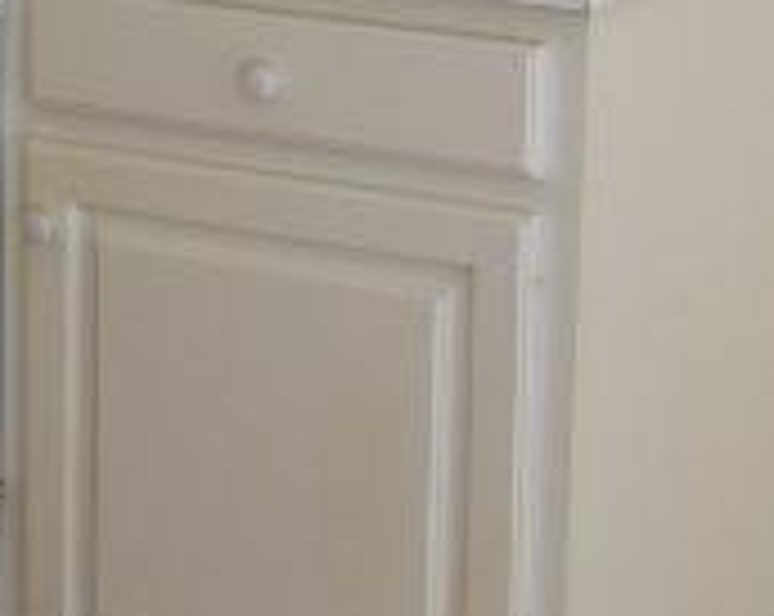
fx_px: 3247
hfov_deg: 13.2
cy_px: -216
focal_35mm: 142
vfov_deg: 10.6
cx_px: -176
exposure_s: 1/70.1
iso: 127
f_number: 2.8
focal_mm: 8
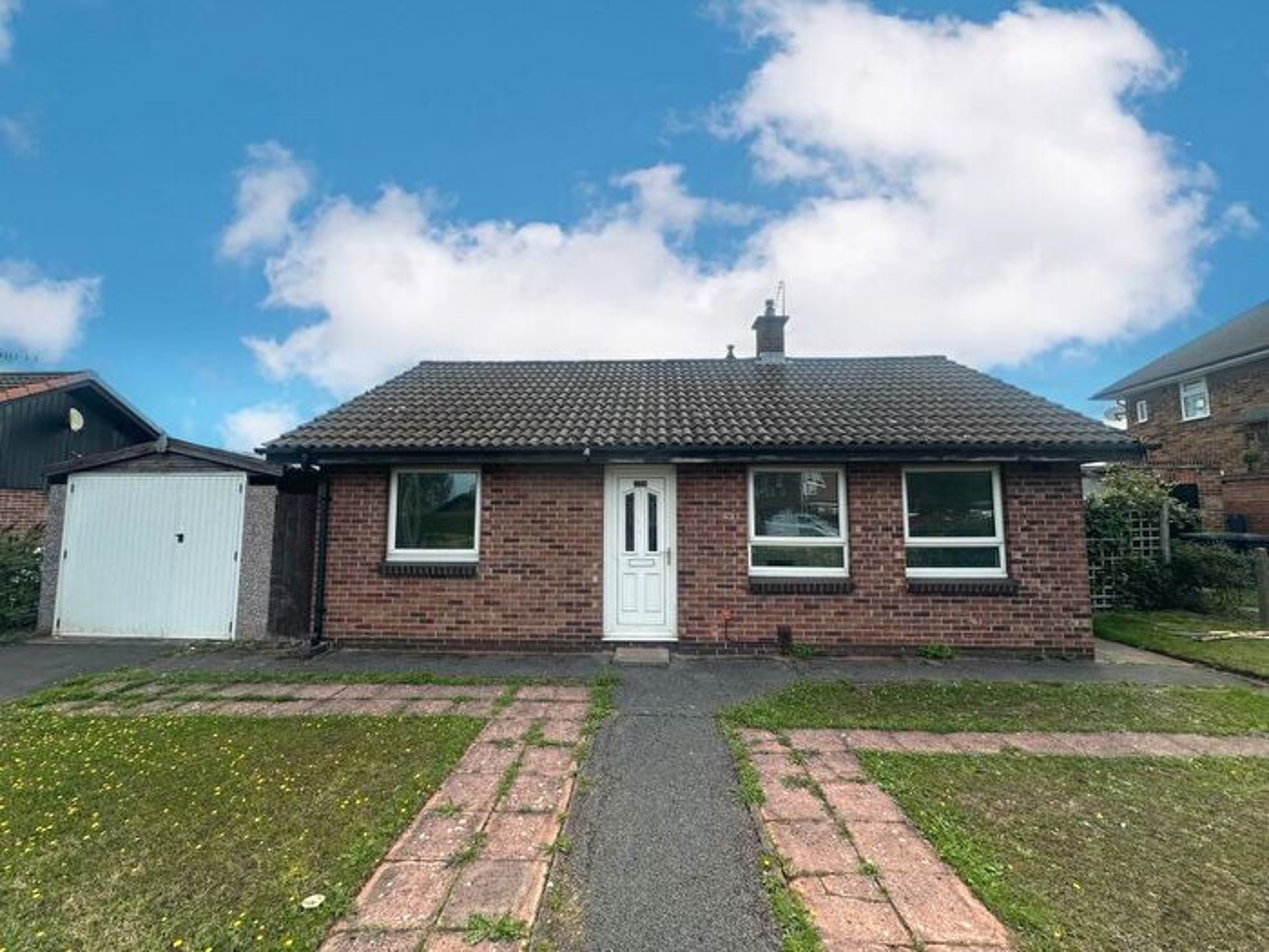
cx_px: 634
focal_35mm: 14
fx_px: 513
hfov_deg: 102.1
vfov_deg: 85.7
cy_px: 476
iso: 50
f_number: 2.2
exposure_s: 1/1435
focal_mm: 2.22
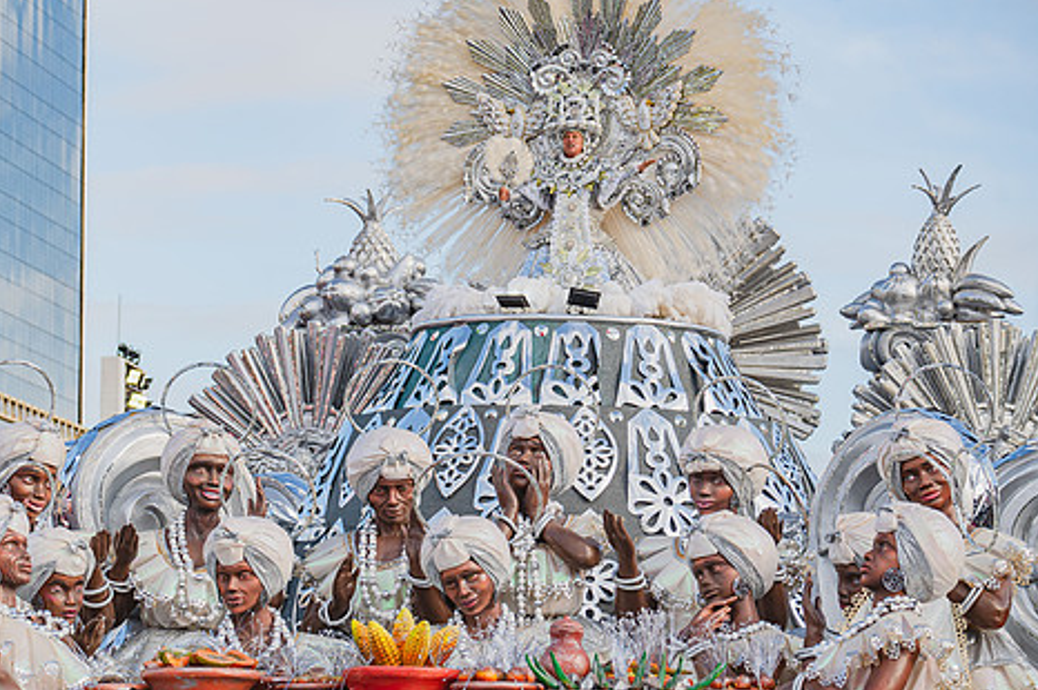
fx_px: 4379
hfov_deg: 13.5
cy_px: 361
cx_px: 408
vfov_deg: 9.0
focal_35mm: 152
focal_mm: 122
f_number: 5.6
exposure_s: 1/1600
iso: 400
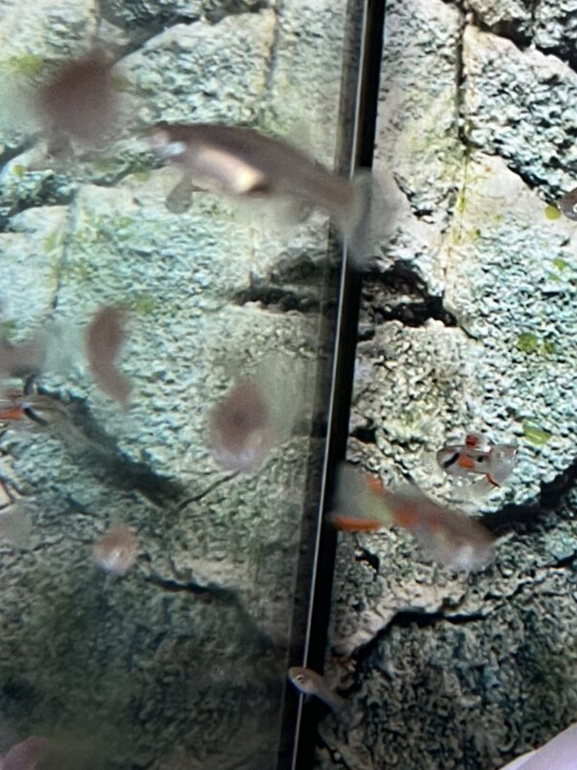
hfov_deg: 18.0
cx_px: 368
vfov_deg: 23.8
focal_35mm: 82
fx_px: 1822
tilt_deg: -13.4
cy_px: 413
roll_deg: -4.7
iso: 125
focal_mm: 5.1
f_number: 1.6
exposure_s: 1/60
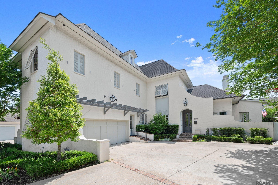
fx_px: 108
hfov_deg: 104.3
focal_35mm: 14
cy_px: 92
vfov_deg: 81.1
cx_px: 139
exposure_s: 1/320
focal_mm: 14
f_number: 9
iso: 250
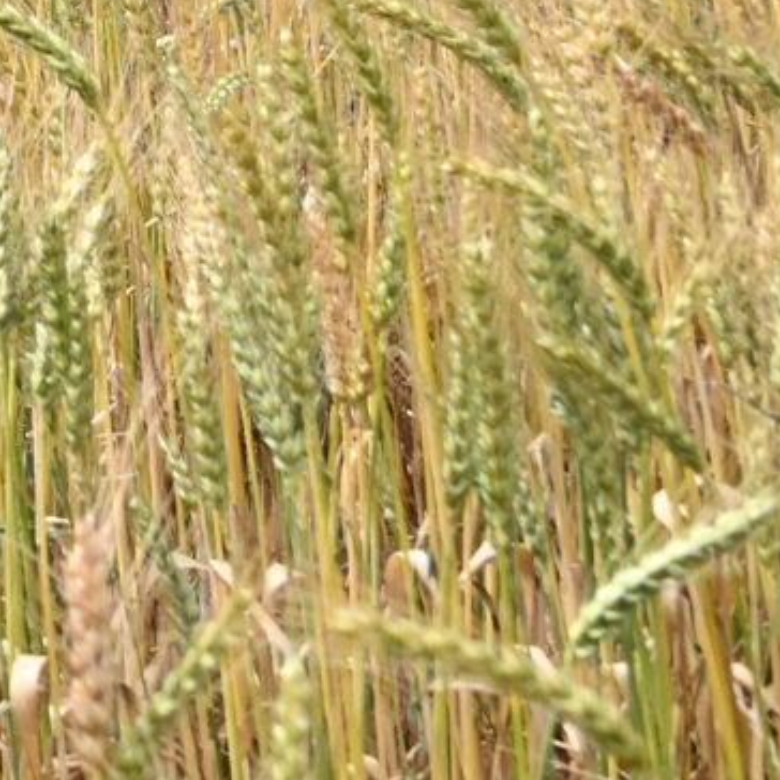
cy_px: -888
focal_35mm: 239
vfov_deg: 7.0
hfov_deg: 6.5
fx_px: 6093
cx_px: -1802
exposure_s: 1/2500
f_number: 8
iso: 2000
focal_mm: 40
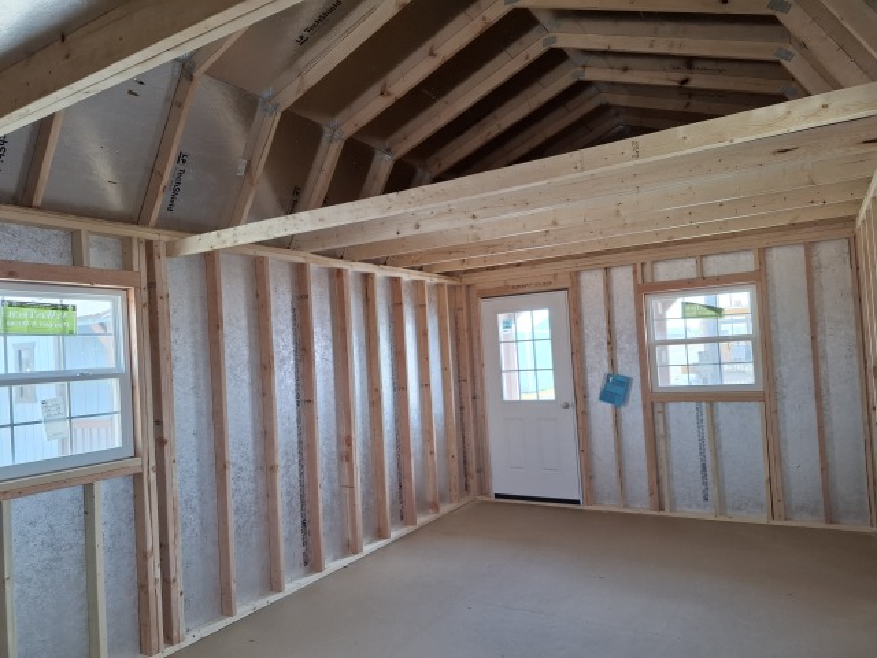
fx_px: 583
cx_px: 438
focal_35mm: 23
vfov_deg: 58.9
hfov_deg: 73.9
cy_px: 329
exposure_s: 1/120
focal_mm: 5.54
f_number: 1.8
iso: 80
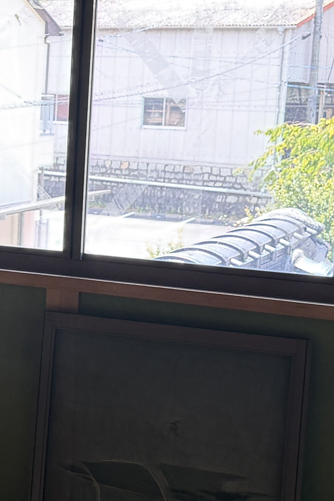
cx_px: -73
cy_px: 256
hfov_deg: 14.4
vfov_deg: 22.1
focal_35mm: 92
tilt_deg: -8.3
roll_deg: +0.6
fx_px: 1281
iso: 80
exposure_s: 1/121
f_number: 1.8
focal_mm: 6.8
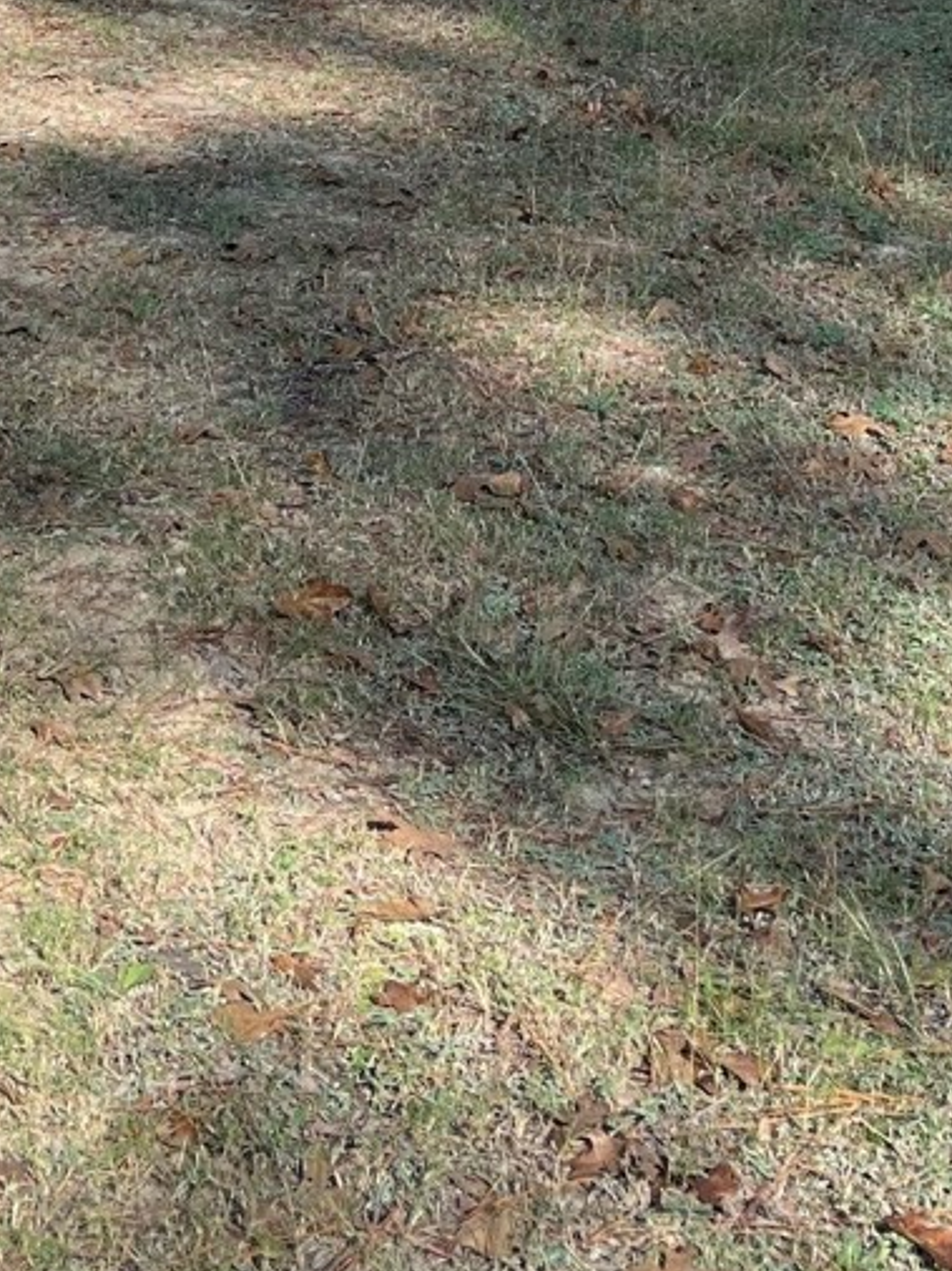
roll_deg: -2.5
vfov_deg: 23.1
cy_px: -151
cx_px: 656
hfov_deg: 18.6
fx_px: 2899
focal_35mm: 79
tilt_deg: -9.0
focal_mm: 5.1
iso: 50
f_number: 1.6
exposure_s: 1/1672
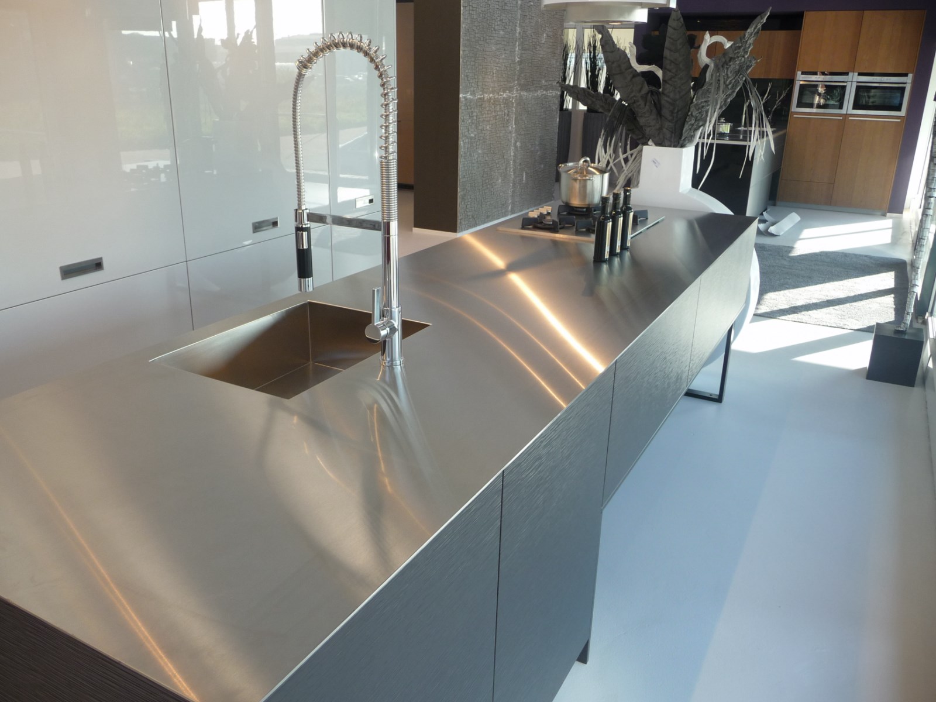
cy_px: 351
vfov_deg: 49.7
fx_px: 757
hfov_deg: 63.4
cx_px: 468
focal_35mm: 28
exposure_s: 1/60
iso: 100
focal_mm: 4.7
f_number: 3.3
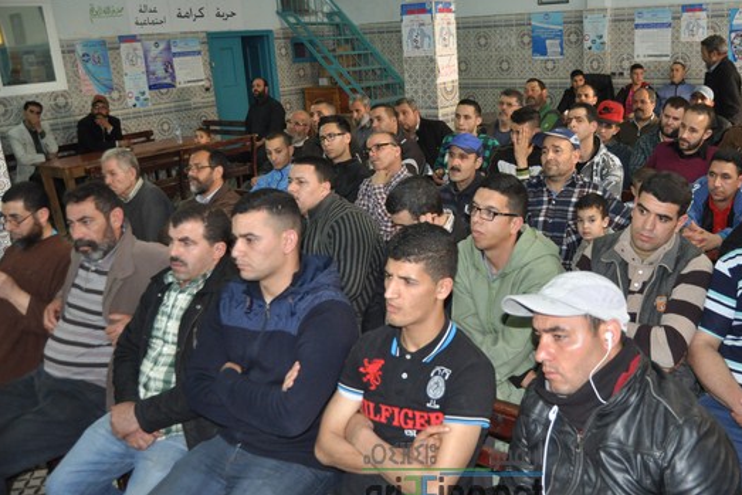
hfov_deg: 56.7
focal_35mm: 33
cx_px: 453
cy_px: 253
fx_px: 680
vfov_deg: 40.0
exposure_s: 1/60
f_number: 3.5
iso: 800
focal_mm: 18
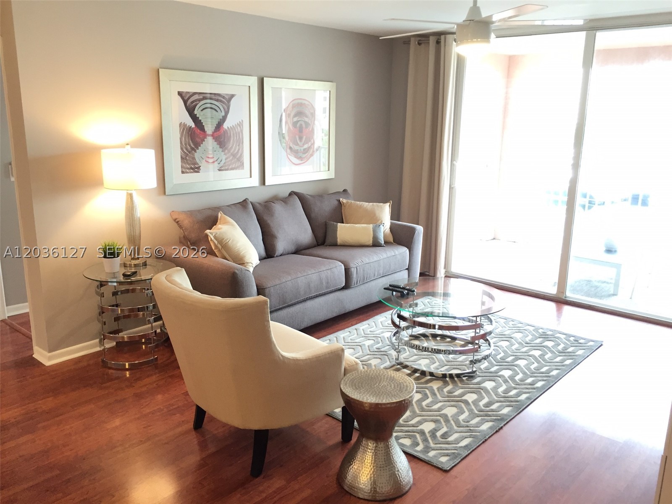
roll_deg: -1.0
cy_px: 252
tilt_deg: -14.9
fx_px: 563
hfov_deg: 61.7
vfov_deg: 48.2
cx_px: 336
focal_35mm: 29
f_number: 2.2
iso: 100
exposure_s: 1/30
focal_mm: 4.15
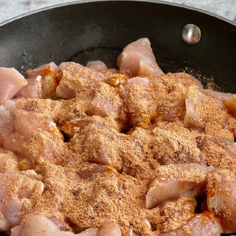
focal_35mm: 76
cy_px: 118
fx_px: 586
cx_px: 96
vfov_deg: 22.8
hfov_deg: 22.7
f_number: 2.2
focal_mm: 7.5
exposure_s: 1/120
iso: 125
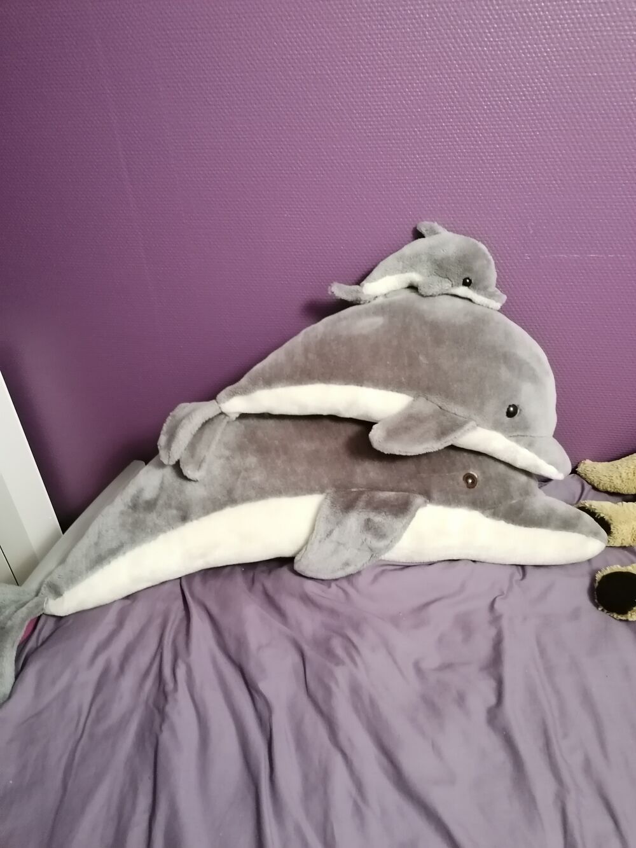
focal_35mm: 27
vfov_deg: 65.3
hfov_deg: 51.4
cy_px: 424
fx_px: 661
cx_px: 318
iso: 800
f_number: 1.8
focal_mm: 4.75
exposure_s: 1/16.7
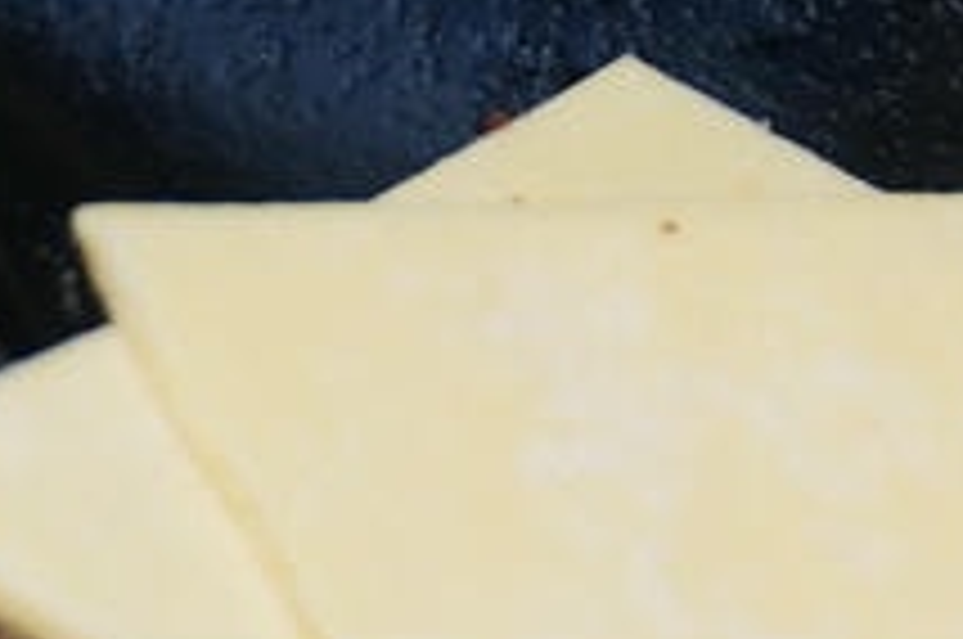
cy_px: -450
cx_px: 1485
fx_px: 8093
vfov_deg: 4.5
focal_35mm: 303
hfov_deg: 6.7
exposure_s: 1/60
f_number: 5.6
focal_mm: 36
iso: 800
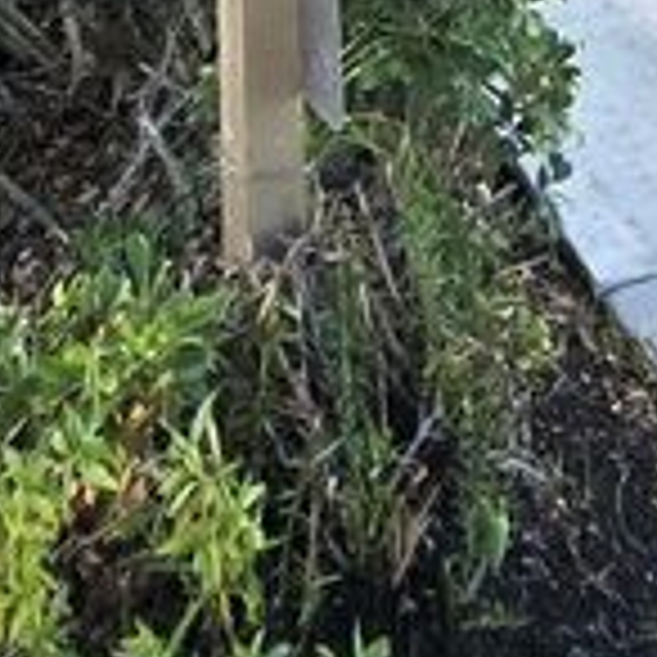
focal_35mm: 67
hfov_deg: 25.7
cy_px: -911
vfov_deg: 15.1
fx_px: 1439
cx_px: 346
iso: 50
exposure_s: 1/476
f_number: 2.2
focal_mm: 2.2
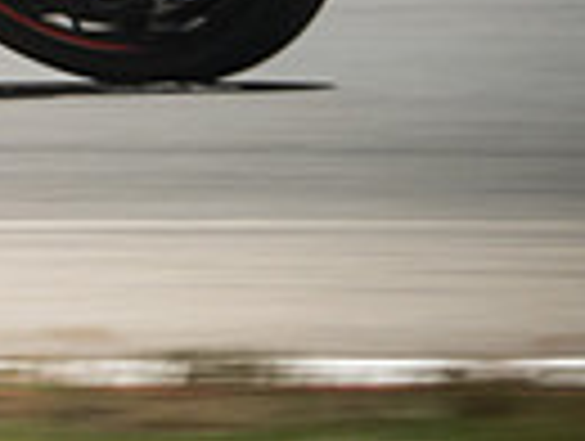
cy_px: -425
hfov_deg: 0.8
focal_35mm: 2568
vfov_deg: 0.6
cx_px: -585
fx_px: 43479
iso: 160
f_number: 6.4
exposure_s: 1/250
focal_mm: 400
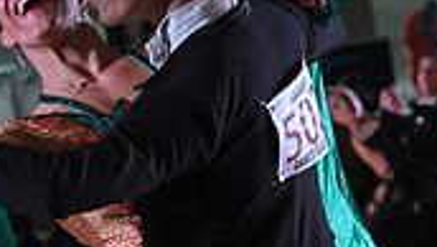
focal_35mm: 347
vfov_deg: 3.5
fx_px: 4023
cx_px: 72
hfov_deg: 6.2
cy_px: 346
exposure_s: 1/400
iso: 4000
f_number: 5.6
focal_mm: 98
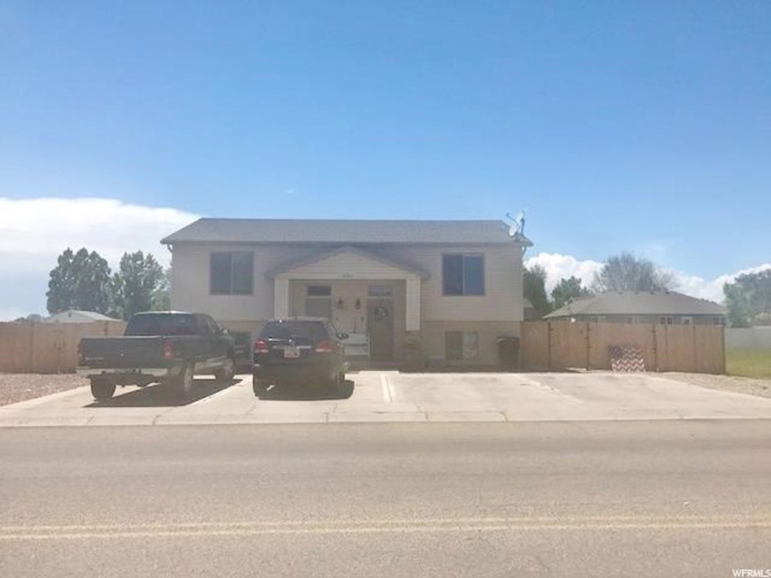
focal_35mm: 28
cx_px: 386
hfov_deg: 63.4
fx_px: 624
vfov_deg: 49.7
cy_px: 289
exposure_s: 1/3096
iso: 20
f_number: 1.8
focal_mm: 3.99
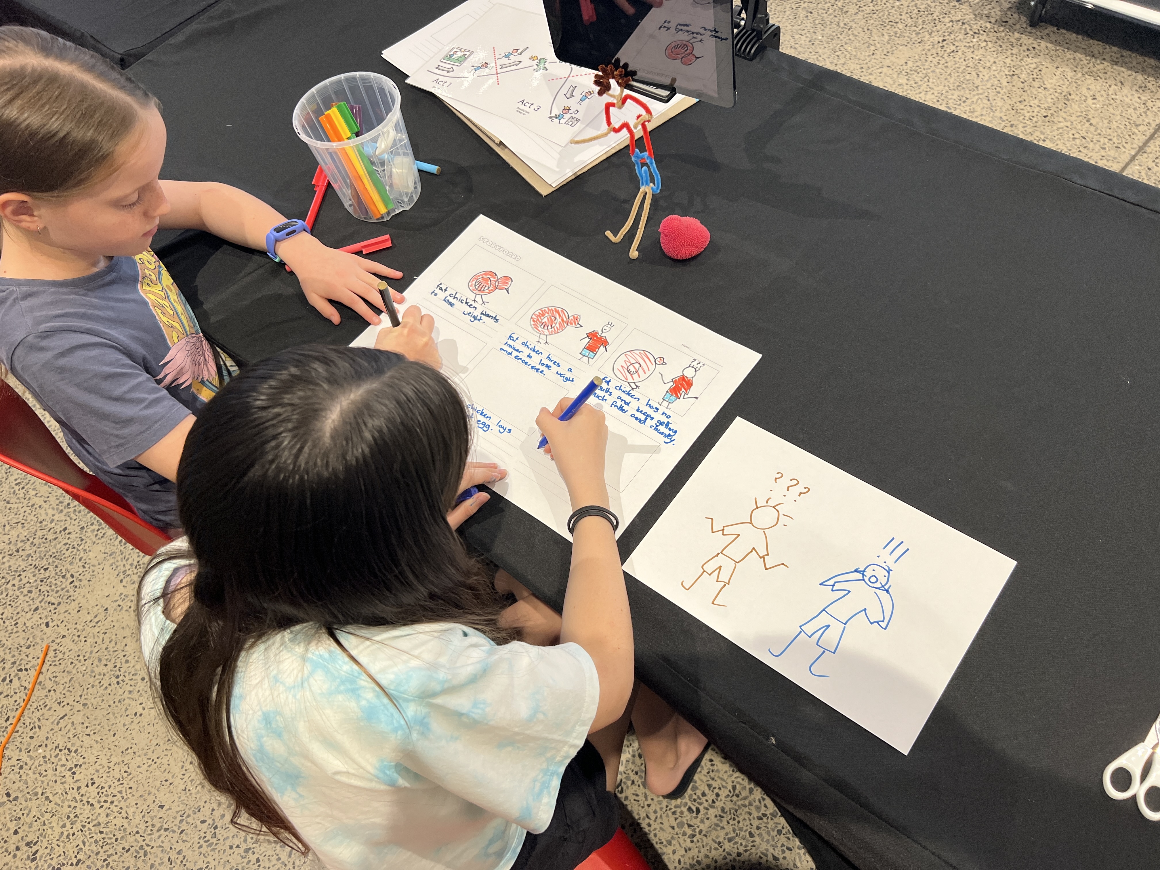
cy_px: 435
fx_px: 871
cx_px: 580
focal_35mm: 26
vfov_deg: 53.1
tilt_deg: -57.9
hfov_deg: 67.3
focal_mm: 5.7
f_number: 1.5
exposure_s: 1/100
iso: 125
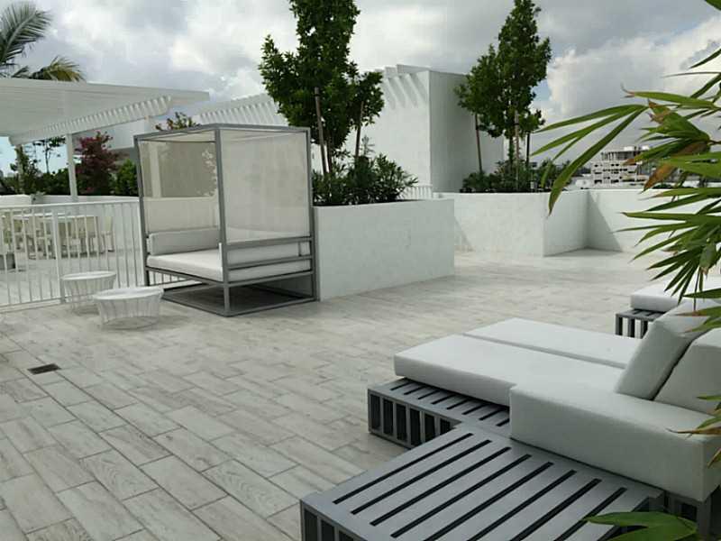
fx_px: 604
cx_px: 360
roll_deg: +1.1
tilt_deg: -8.1
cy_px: 270
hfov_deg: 61.7
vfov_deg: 48.2
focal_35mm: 29
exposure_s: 1/2825
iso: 32
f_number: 2.2
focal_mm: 4.15
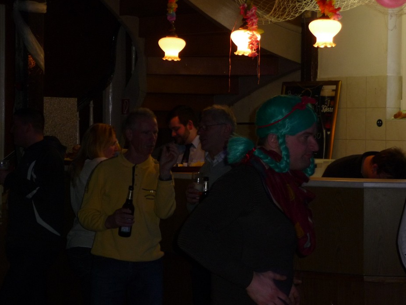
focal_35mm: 85
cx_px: 196
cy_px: 143
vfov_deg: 17.4
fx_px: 997
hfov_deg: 23.0
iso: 200
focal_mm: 13.1
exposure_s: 1/40
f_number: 4.6
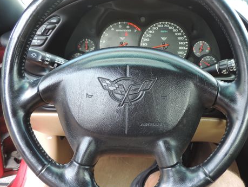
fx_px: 280
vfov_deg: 36.8
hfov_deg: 47.5
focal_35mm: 39
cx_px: 151
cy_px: 79
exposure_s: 1/30
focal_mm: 4.9
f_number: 3.1
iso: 100
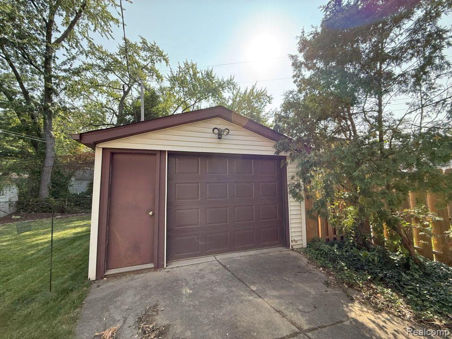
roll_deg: +0.8
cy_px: 170
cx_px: 226
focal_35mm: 14
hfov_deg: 102.1
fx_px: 183
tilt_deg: +5.9
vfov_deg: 85.7
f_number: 2.2
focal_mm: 2.22
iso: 64
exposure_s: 1/579
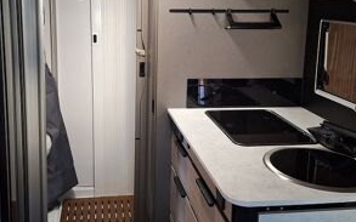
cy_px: 68
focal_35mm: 40
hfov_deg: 49.2
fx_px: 388
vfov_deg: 31.6
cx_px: 154
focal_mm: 5.54
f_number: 1.8
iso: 320
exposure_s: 1/33
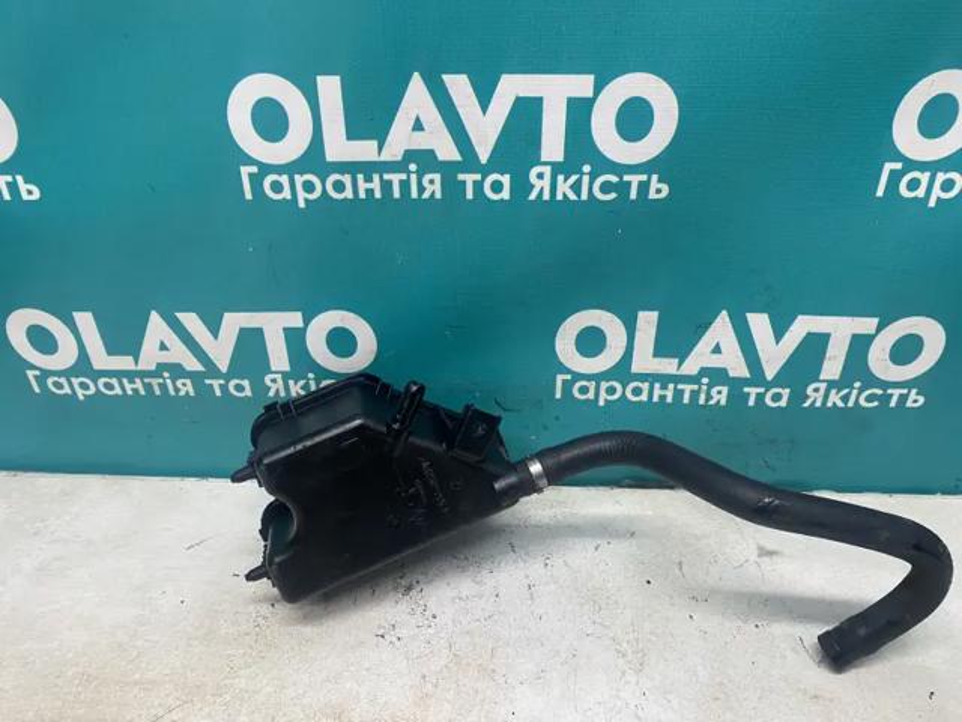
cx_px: 481
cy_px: 361
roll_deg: +1.1
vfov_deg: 53.1
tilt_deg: -30.7
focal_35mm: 26
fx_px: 723
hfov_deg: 67.3
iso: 80
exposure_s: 1/50
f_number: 1.8
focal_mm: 4.25
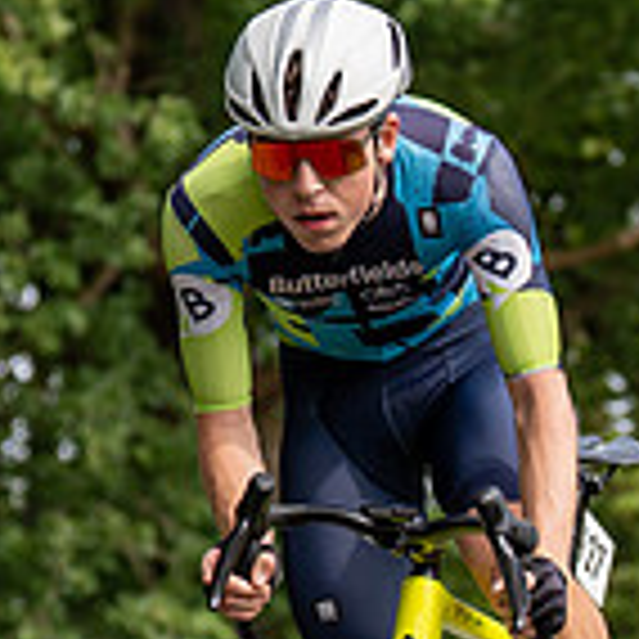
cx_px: 483
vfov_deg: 5.4
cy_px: 374
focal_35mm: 327
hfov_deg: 5.4
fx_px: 6829
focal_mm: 70
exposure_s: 1/1000
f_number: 3.2
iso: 200
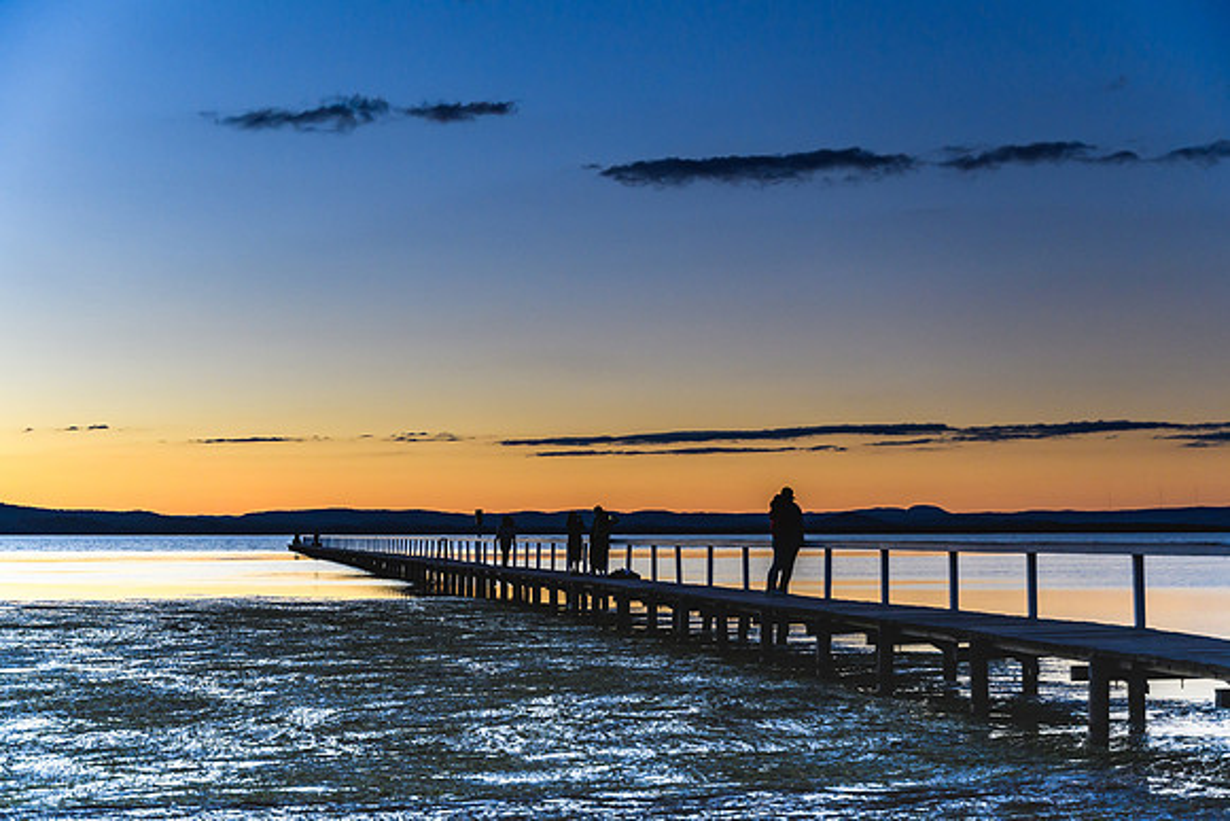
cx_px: 615
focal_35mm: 57
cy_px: 410
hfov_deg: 35.0
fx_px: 1951
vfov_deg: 23.8
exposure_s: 1/80
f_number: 3.5
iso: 800
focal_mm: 38
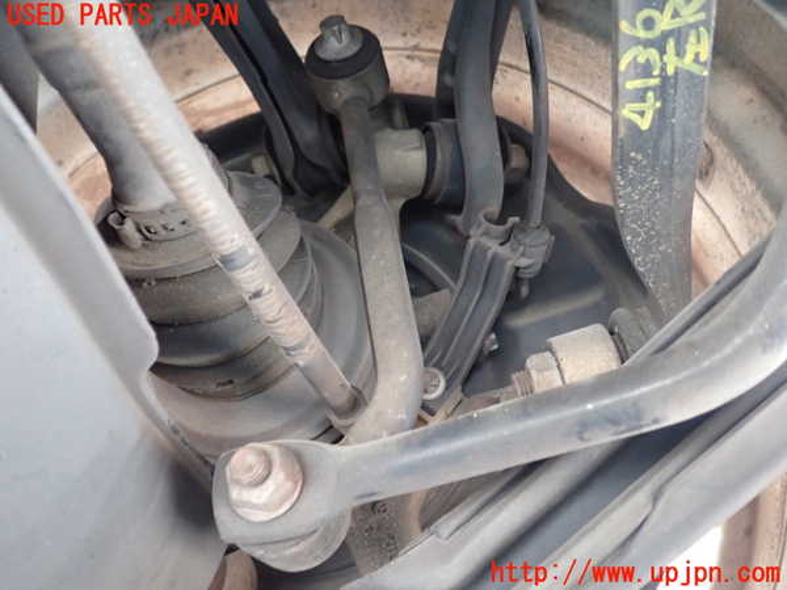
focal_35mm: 30
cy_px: 295
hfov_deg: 60.0
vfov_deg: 46.8
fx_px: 682
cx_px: 394
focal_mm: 5.4
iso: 640
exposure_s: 1/30
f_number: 2.3
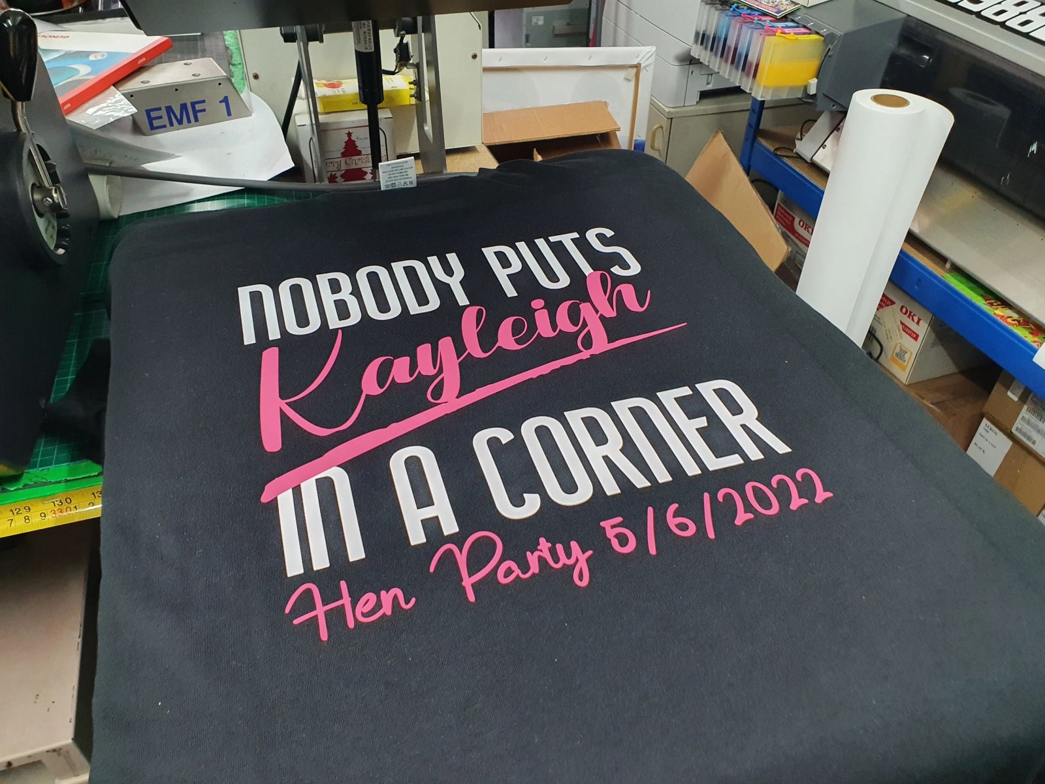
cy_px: 392
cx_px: 522
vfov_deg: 53.1
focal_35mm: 26
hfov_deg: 67.3
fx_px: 785
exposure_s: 1/50
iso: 320
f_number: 2.4
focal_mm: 4.32
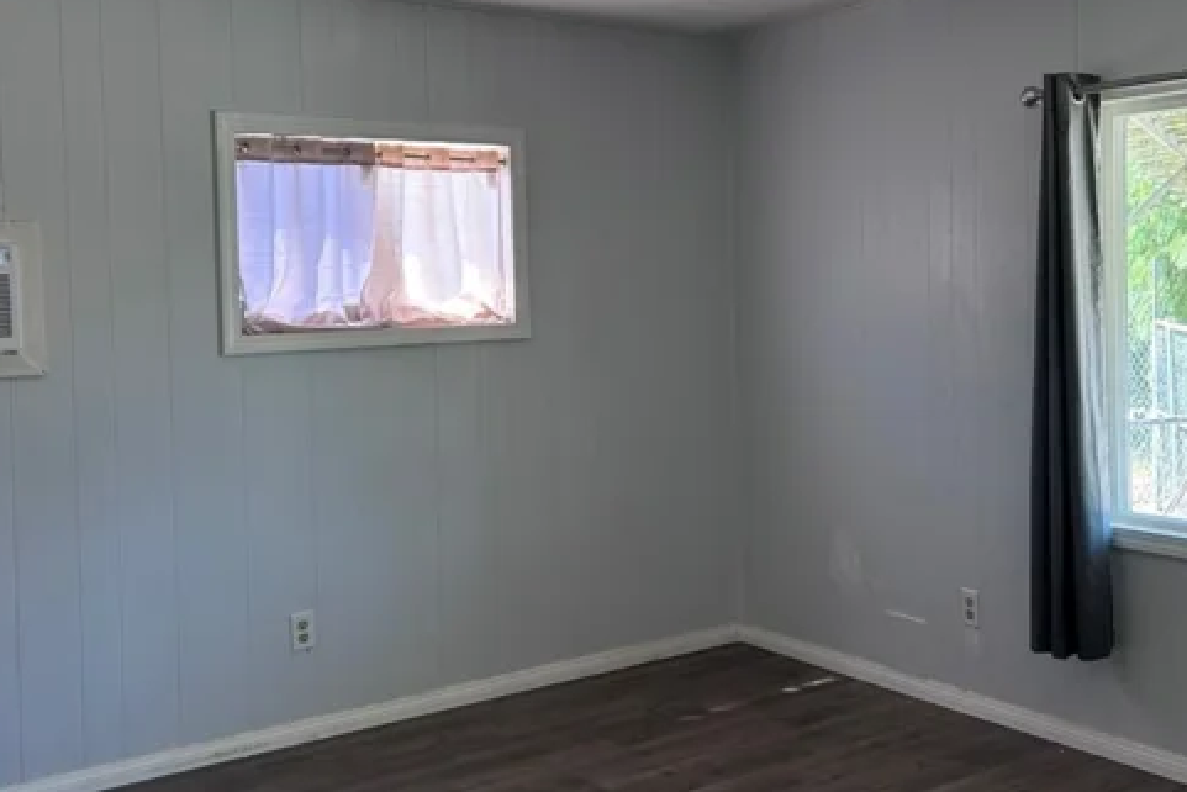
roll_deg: +2.1
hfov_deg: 45.9
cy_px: 318
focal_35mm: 42
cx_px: 751
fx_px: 1385
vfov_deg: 31.8
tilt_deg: -1.3
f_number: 1.5
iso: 64
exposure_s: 1/120
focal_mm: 5.7
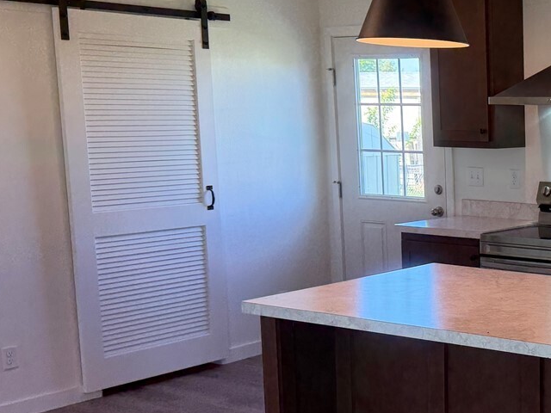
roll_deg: -1.3
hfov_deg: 29.0
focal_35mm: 60
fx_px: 955
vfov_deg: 24.3
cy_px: 261
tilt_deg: -10.5
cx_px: 614
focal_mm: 6.76
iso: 200
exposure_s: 1/230
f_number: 1.78
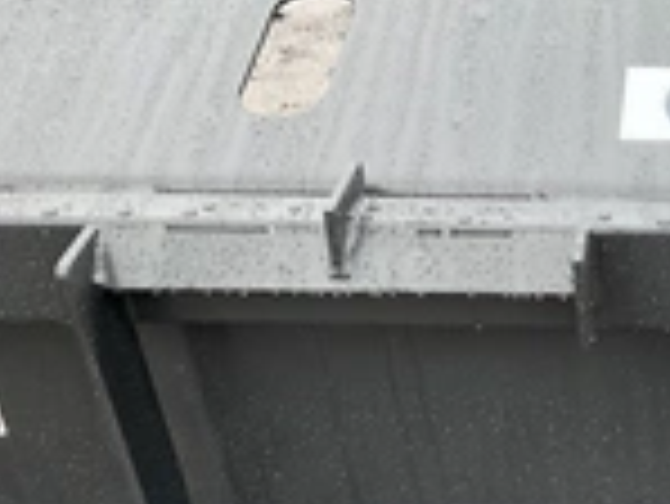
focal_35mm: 78
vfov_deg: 18.8
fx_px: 1511
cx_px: 818
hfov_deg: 22.8
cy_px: 382
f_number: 1.8
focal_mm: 3
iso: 200
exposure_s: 1/60
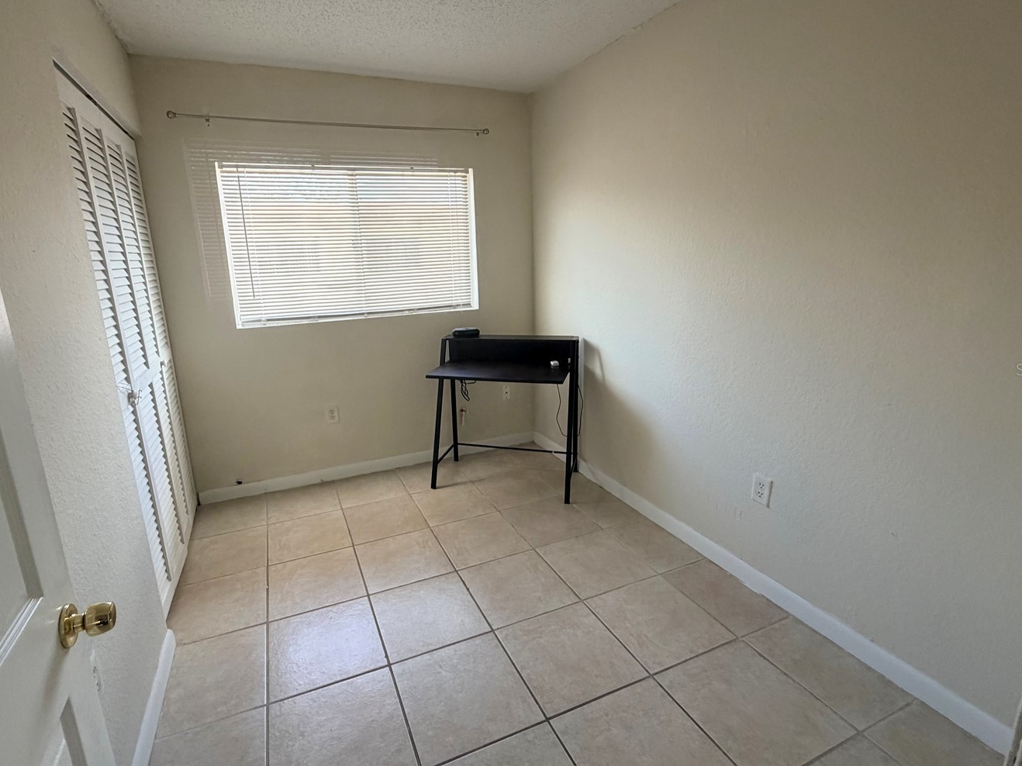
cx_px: 469
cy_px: 369
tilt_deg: -12.4
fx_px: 502
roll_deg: +2.5
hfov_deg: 90.8
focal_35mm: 17
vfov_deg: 74.7
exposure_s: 1/121
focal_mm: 2.22
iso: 250
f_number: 2.2
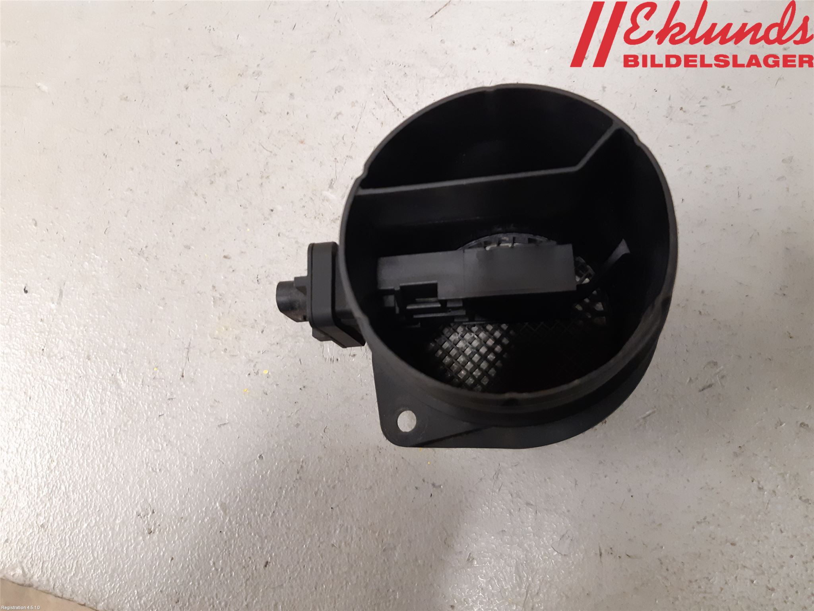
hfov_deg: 67.3
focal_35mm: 26
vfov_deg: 53.1
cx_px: 407
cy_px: 306
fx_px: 611
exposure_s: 1/50
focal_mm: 3.93
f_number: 1.7
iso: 320
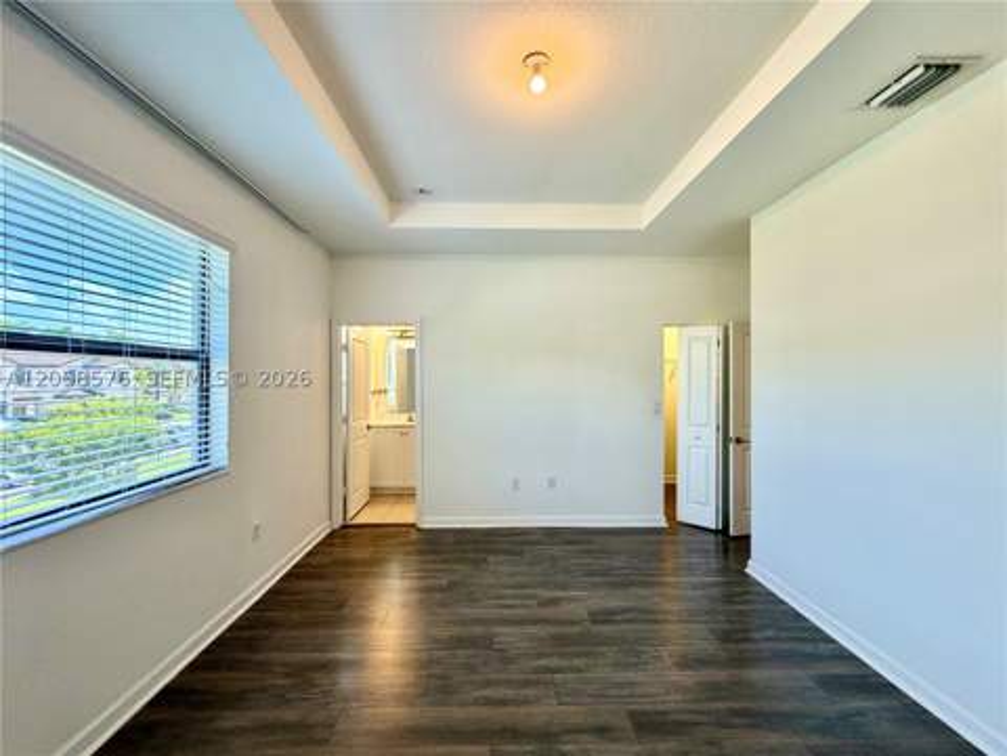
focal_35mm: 14
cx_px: 504
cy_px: 378
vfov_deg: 85.7
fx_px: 407
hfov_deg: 102.1
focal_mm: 2.22
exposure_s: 1/120
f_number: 2.2
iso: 200
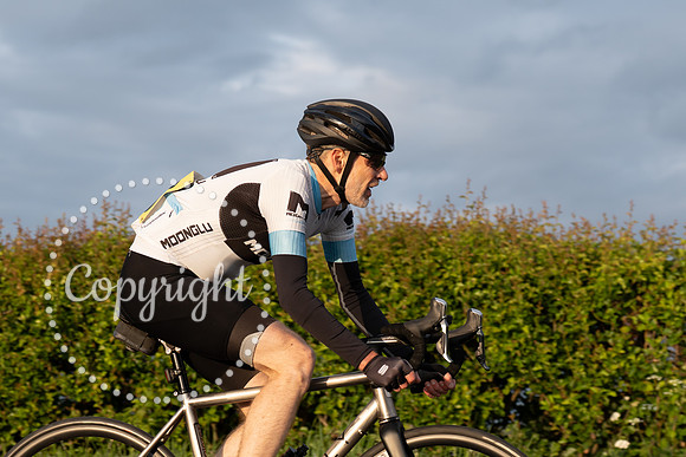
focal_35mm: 113
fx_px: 2148
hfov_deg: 18.1
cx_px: 274
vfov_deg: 12.2
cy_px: 284
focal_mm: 70
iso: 400
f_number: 4
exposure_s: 1/1000
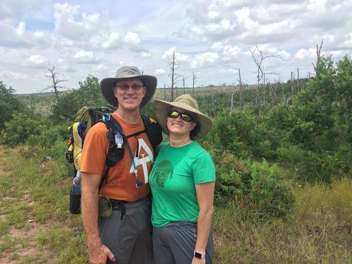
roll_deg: +1.2
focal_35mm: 29
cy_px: 132
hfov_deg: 61.7
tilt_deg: -6.9
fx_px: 295
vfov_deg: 48.2
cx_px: 176
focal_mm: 4.15
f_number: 2.2
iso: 25
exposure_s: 1/705
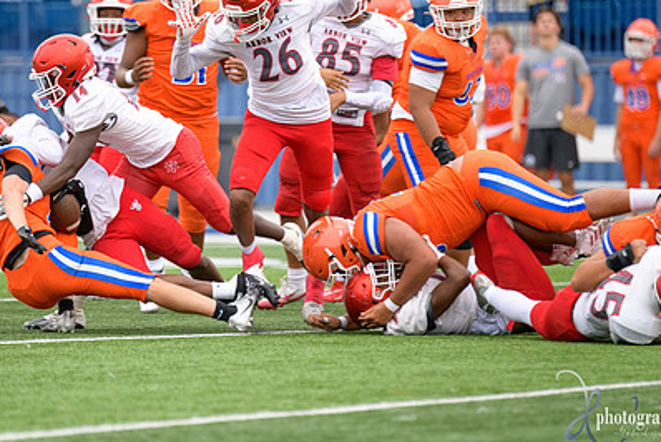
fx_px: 8029
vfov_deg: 3.2
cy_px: 170
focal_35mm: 437
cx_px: 252
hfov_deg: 4.7
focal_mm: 300
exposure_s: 1/800
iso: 1100
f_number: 2.8
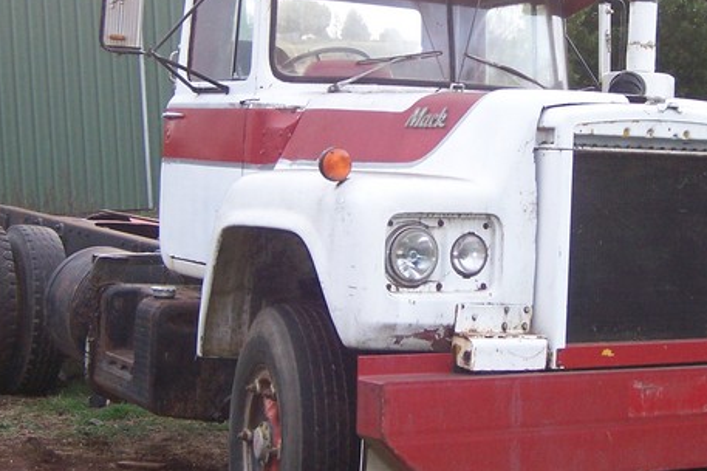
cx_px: 421
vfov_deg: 16.6
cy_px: 170
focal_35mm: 82
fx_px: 1609
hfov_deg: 24.7
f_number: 3.2
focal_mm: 7.7
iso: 160
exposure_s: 1/125
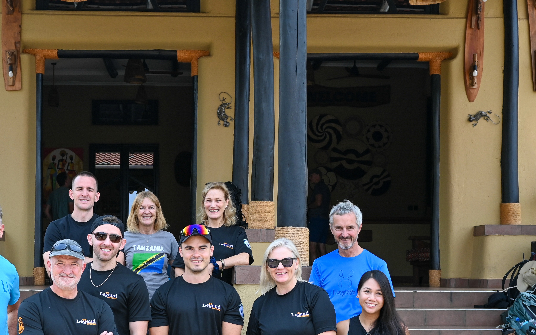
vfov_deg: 19.5
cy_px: 268
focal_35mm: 66
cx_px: 205
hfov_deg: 31.0
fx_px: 964
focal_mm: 28
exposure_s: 1/250
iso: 180
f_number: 5.6
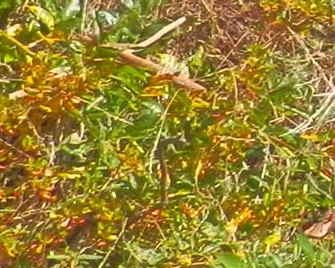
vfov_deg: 8.0
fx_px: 1883
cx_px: 1127
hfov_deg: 8.1
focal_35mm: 190
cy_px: -121
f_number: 3
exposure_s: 1/640
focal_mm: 4.5
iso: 80
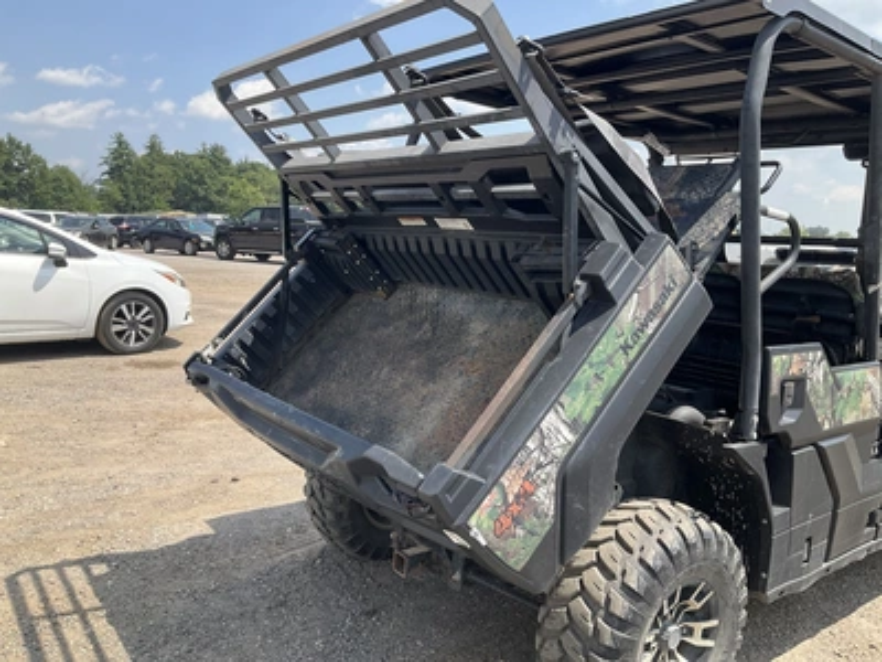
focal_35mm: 29
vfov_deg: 48.2
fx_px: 739
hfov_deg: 61.7
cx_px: 441
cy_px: 331
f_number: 1.8
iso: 25
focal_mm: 3
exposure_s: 1/912
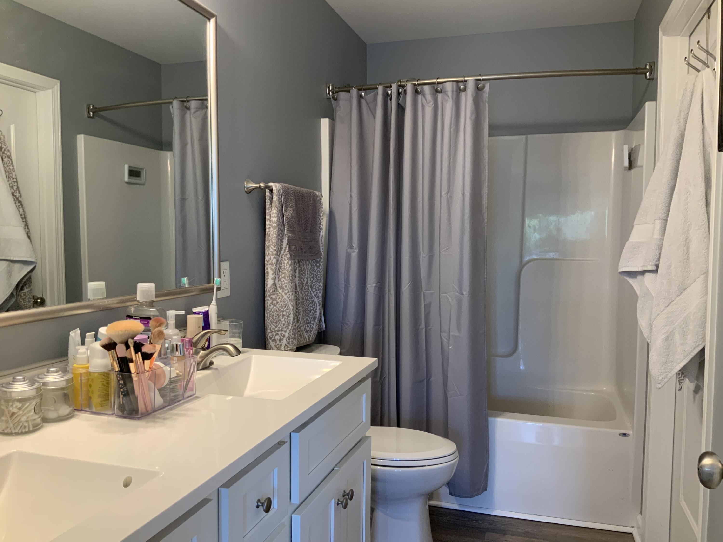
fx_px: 606
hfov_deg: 61.7
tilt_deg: -3.1
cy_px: 271
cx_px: 362
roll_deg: +0.2
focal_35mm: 29
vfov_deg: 48.2
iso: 100
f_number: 1.8
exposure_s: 1/60
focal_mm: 3
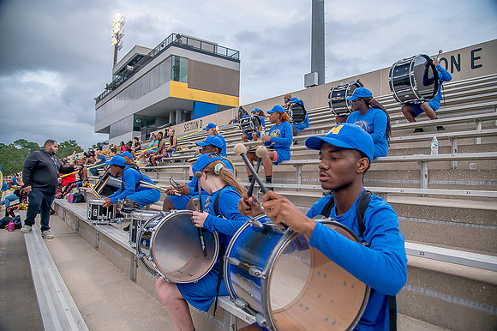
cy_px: 166
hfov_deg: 73.8
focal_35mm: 24
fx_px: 331
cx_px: 248
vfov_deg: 53.1
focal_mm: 24
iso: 400
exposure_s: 1/250
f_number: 4
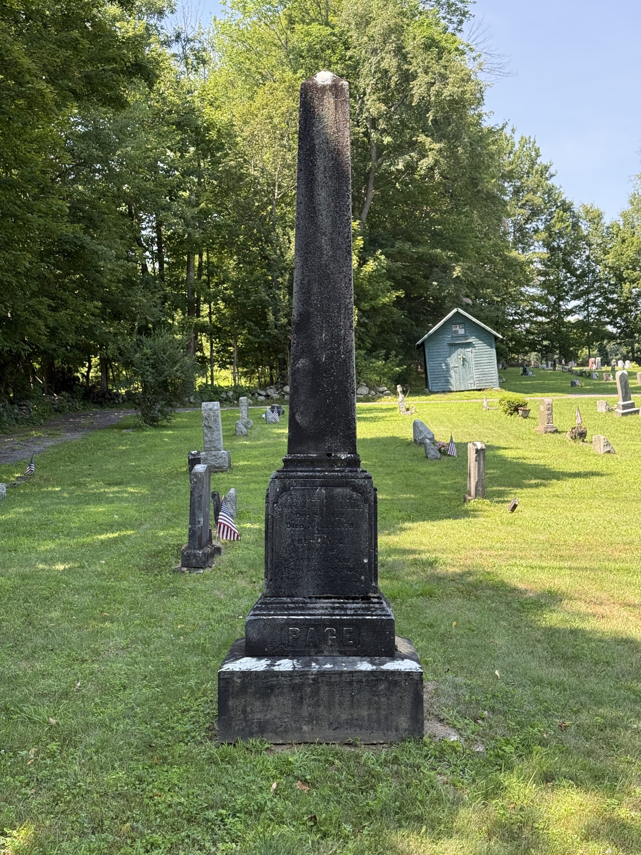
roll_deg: +1.3
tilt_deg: +0.6
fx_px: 1185
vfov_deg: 39.7
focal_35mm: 48
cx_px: 320
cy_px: 428
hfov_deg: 30.3
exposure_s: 1/611
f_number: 1.78
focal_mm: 6.76
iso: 80
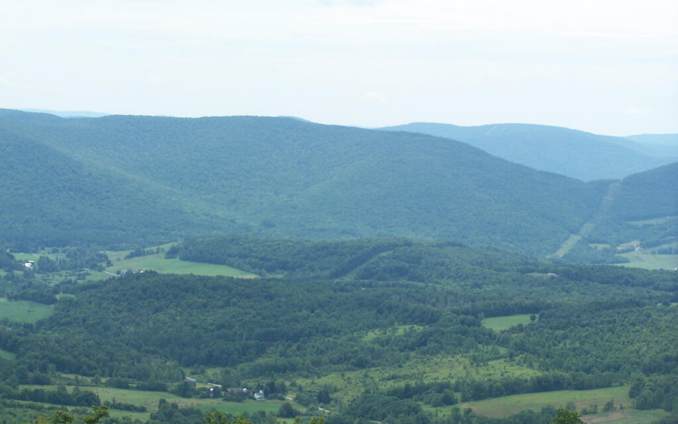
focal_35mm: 100
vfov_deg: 13.1
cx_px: 340
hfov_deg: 20.8
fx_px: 1848
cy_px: 181
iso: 80
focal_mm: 15.6
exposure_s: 1/1000
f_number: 3.2
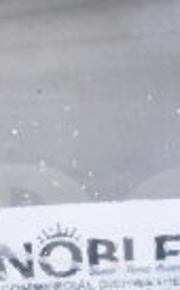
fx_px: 971
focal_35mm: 123
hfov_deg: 10.6
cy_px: 331
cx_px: 148
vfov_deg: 16.4
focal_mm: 18
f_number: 11
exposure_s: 1/500
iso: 6400
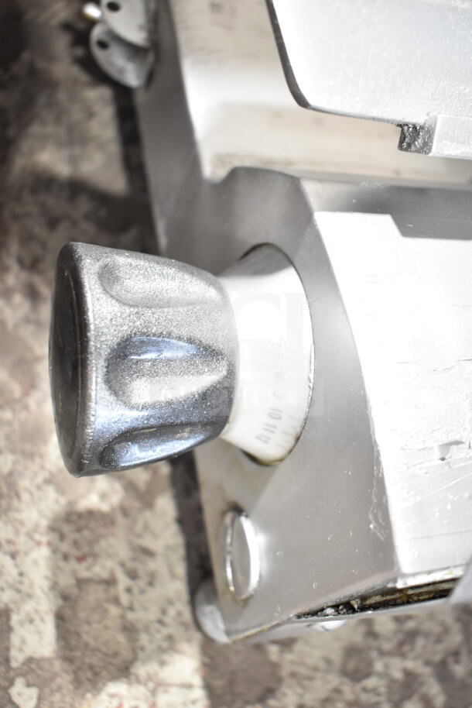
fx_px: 737
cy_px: 354
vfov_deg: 51.3
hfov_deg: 35.5
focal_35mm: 38
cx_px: 236
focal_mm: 25
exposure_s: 1/60
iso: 1600
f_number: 4
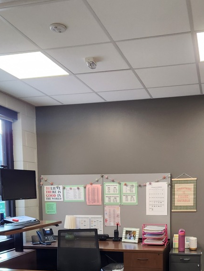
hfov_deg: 35.0
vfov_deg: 43.5
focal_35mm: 41
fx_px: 322
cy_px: 219
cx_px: 126
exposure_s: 1/120
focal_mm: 5.4
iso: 200
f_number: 1.8
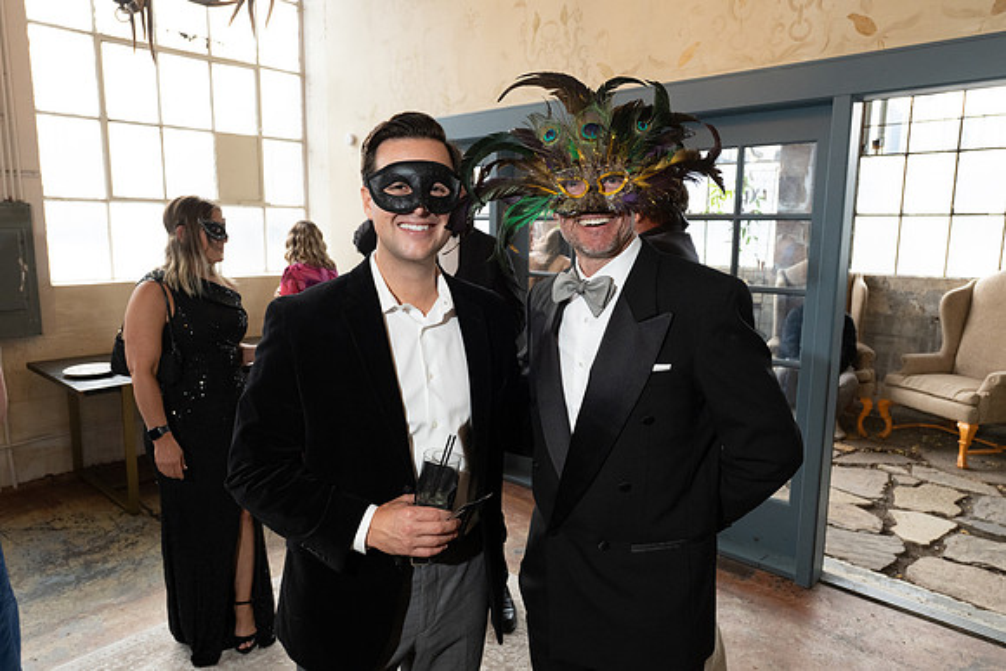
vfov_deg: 53.2
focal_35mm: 24
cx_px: 503
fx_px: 671
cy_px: 336
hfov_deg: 73.7
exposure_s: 1/60
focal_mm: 24
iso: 3200
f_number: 5.6
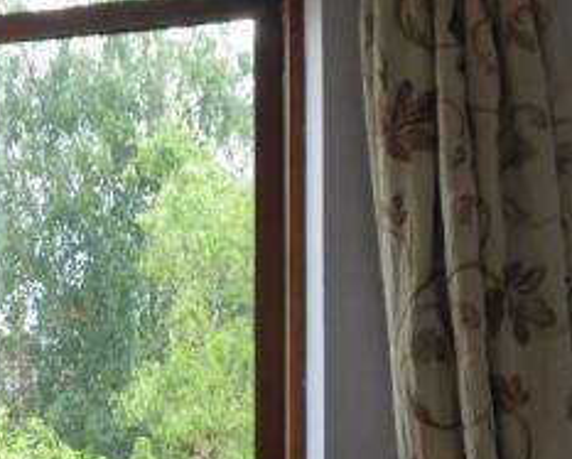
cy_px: 436
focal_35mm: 122
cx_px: -141
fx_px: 2068
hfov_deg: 15.1
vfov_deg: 12.5
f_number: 4.1
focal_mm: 9
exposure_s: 1/60
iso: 200
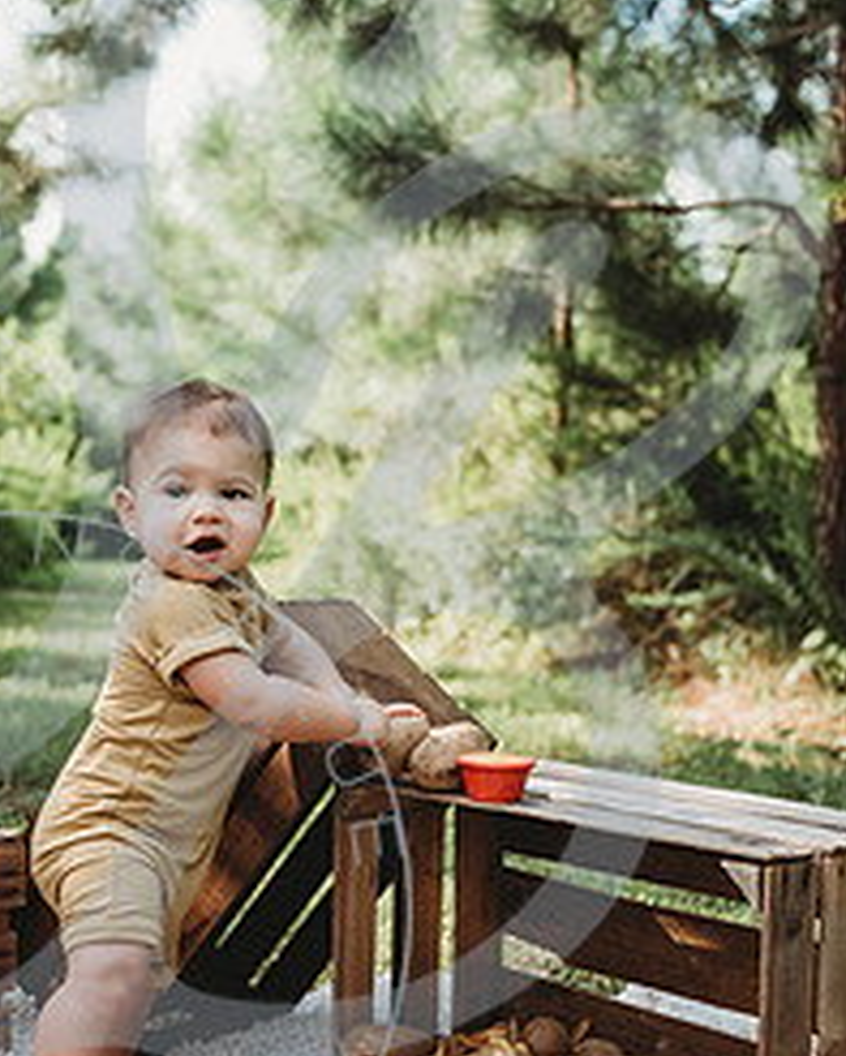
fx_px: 1877
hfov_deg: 25.1
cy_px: 584
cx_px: 206
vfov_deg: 31.4
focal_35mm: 60
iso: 100
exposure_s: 1/320
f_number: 2.8
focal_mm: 35
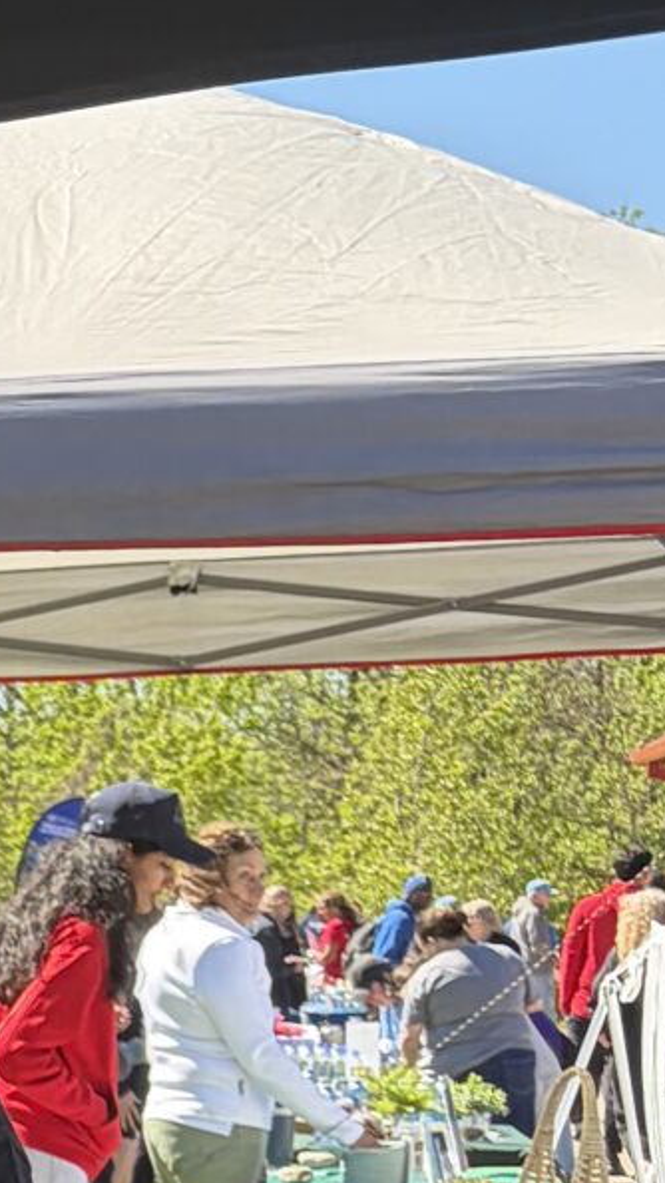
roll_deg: -1.1
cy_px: 1235
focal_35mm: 122
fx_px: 3826
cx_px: -1139
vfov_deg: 17.1
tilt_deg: -6.5
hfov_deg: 8.7
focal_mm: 5.96
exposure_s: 1/933
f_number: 1.6
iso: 64
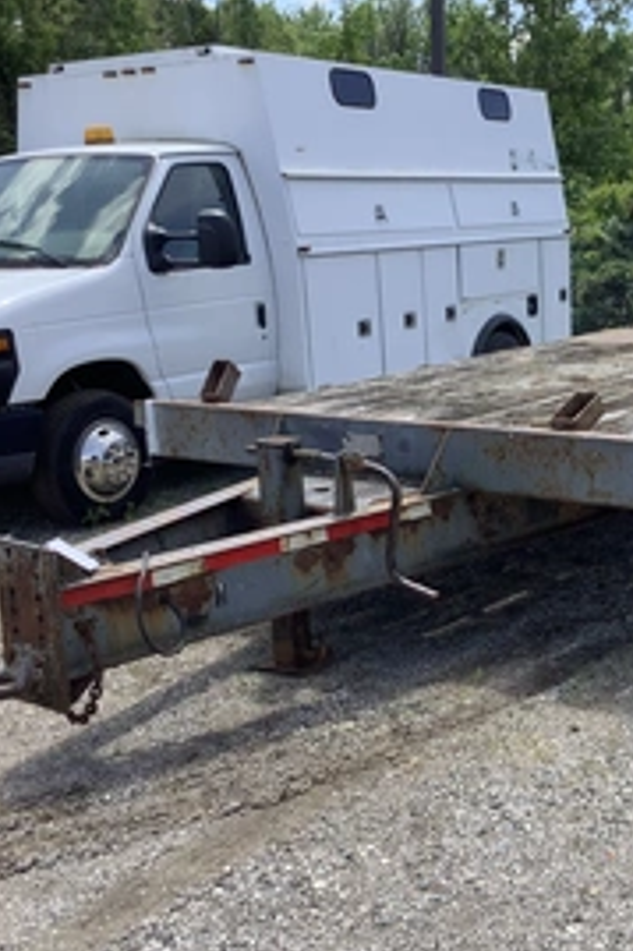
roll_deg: +1.8
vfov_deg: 41.1
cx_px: 488
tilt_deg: -10.9
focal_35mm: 48
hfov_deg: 27.6
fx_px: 1268
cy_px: 527
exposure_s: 1/582
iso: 25
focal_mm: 3.3
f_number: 2.4
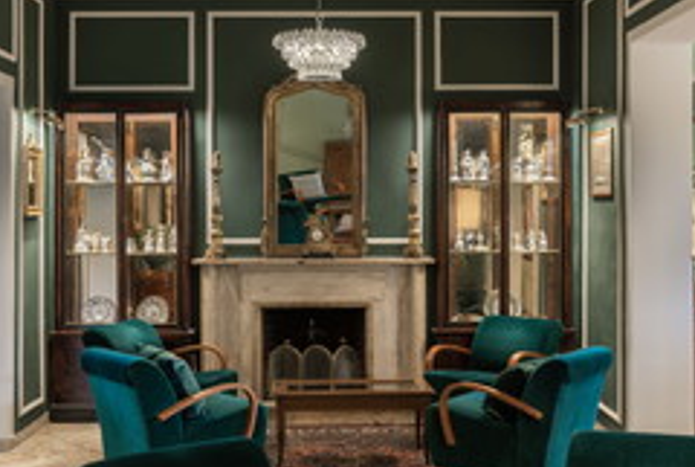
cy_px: 220
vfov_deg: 26.6
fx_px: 986
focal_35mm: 51
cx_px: 291
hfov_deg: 38.7
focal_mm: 32
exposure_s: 1/1.67
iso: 100
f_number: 10
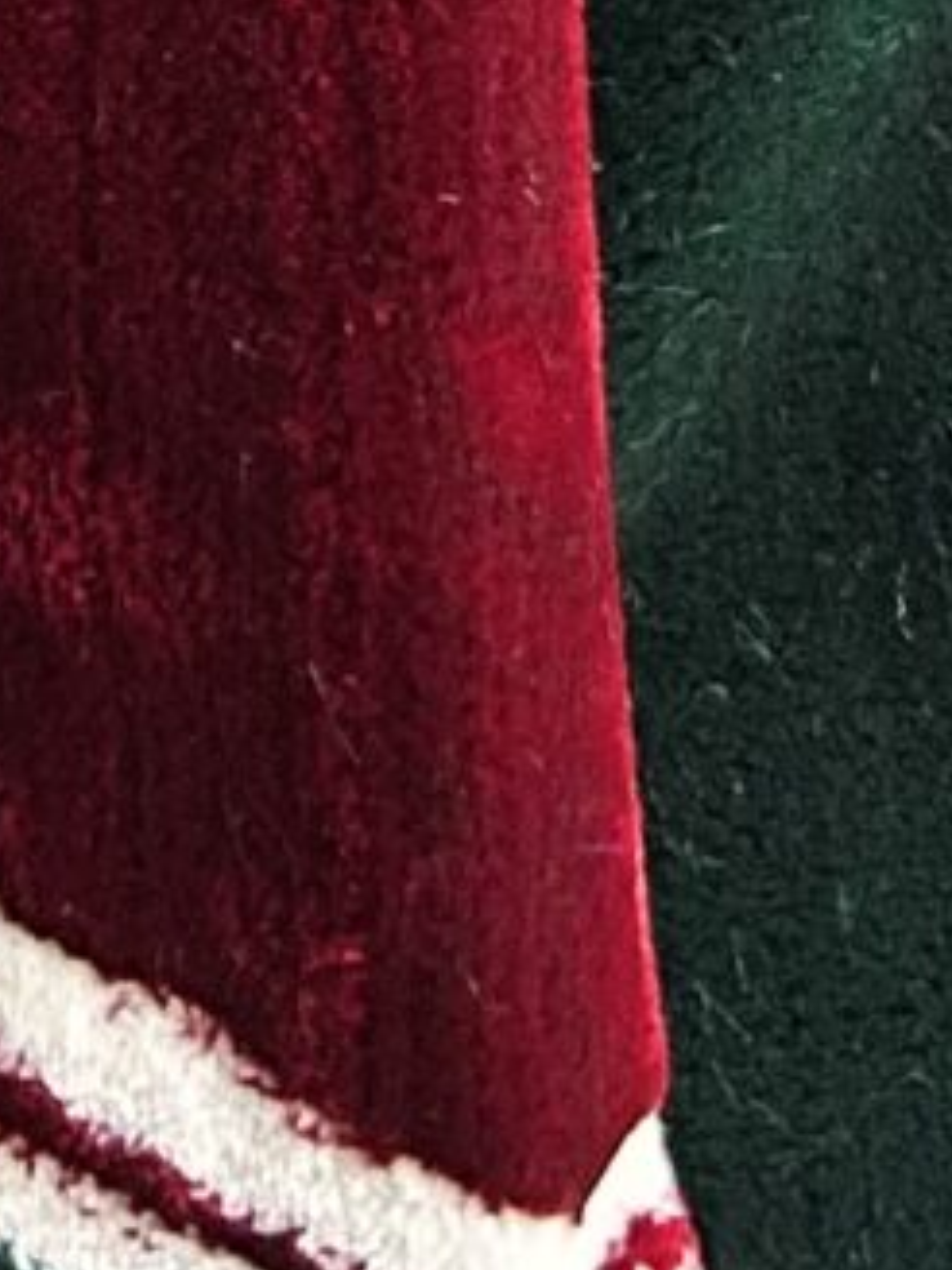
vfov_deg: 7.7
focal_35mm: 203
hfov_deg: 7.0
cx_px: -1173
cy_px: -3171
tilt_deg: -82.1
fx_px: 7444
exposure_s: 1/116
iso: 125
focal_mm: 5.7
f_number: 1.5
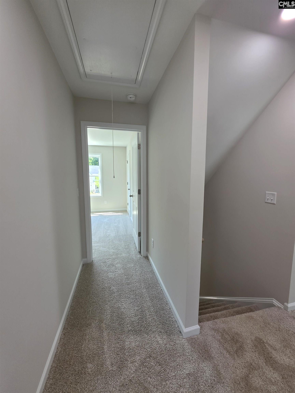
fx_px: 148
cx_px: 148
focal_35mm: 13
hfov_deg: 89.9
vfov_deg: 106.2
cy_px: 196
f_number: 1.9
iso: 80
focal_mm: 2.2
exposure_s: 1/120
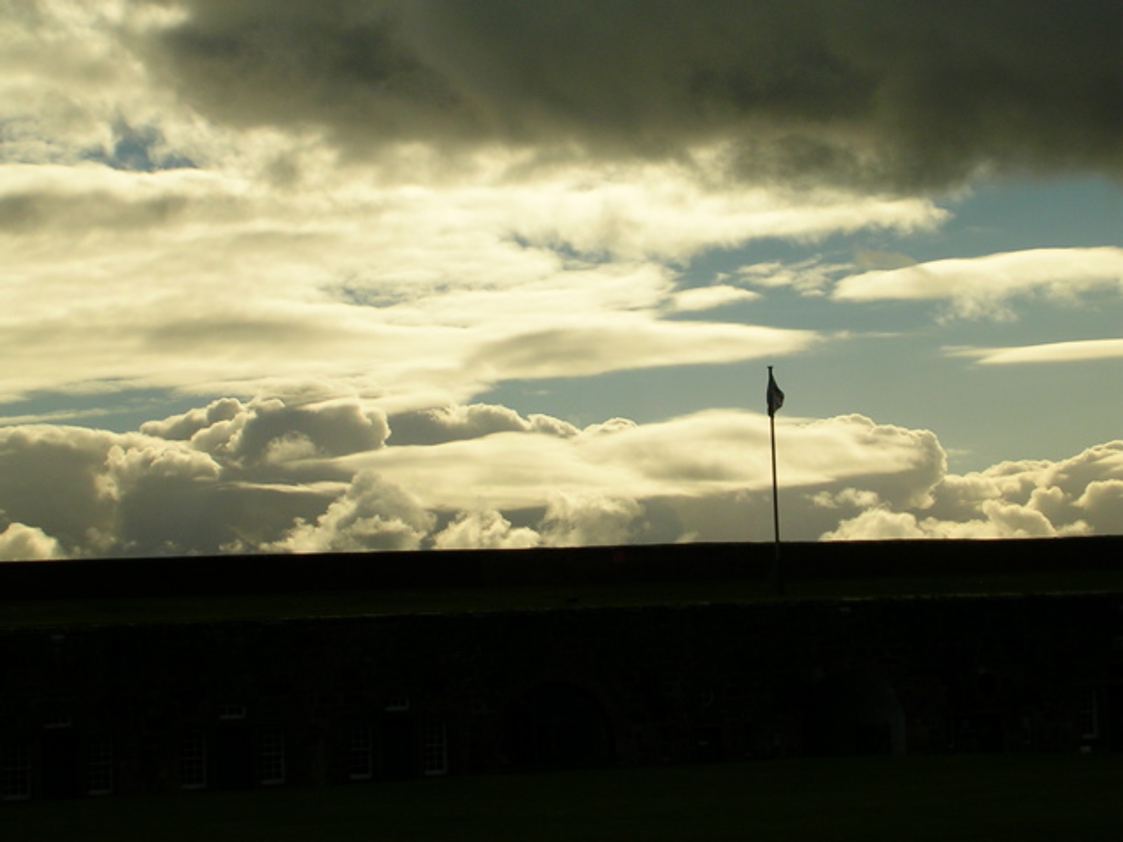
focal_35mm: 115
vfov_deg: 12.9
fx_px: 3731
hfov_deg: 17.1
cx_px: 562
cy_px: 421
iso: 50
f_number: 4.9
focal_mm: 17.4
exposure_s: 1/1500
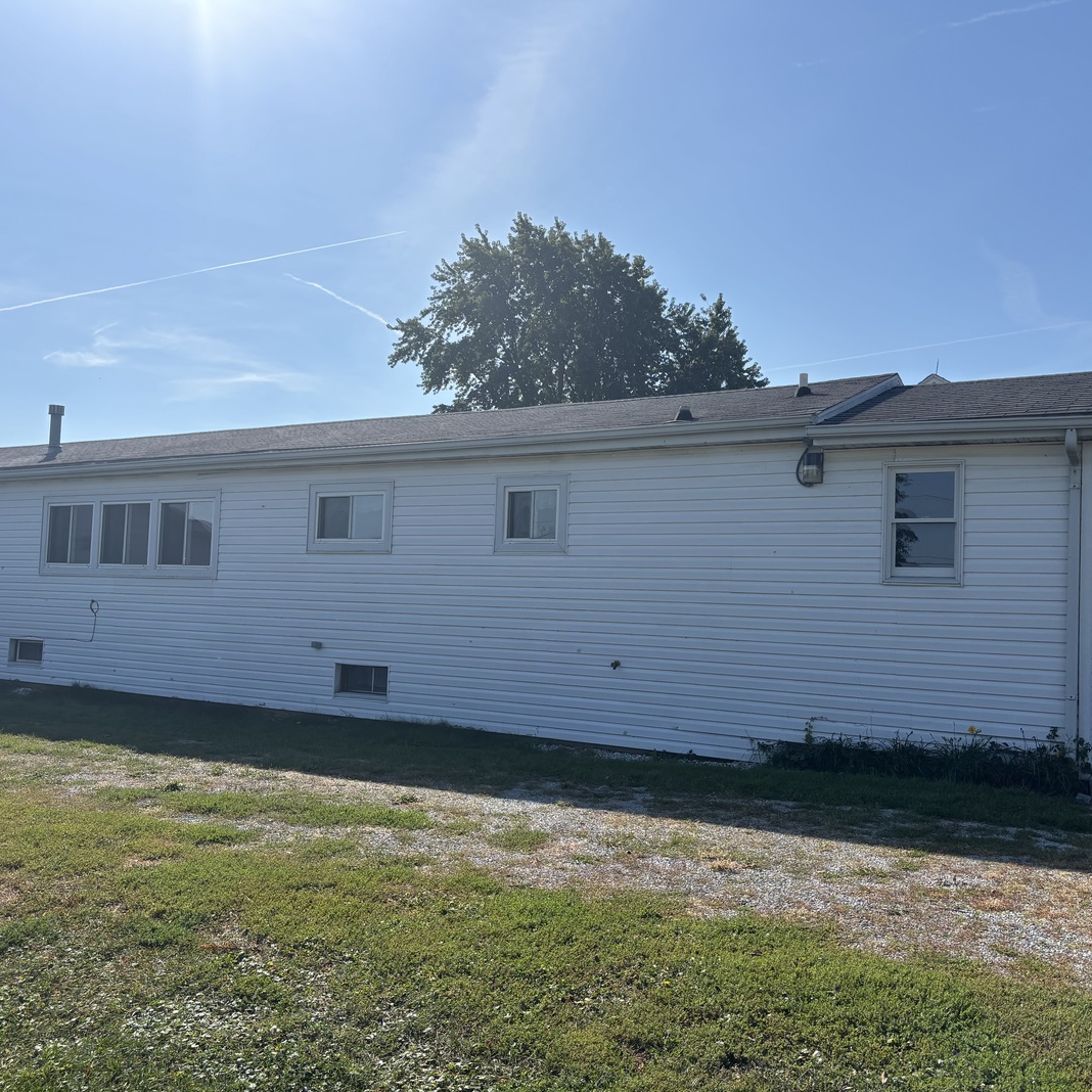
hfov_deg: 52.5
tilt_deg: +3.5
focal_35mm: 31
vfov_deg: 52.5
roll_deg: -1.7
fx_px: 1106
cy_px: 541
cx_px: 568
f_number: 1.6
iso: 50
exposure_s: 1/6329
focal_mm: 5.96
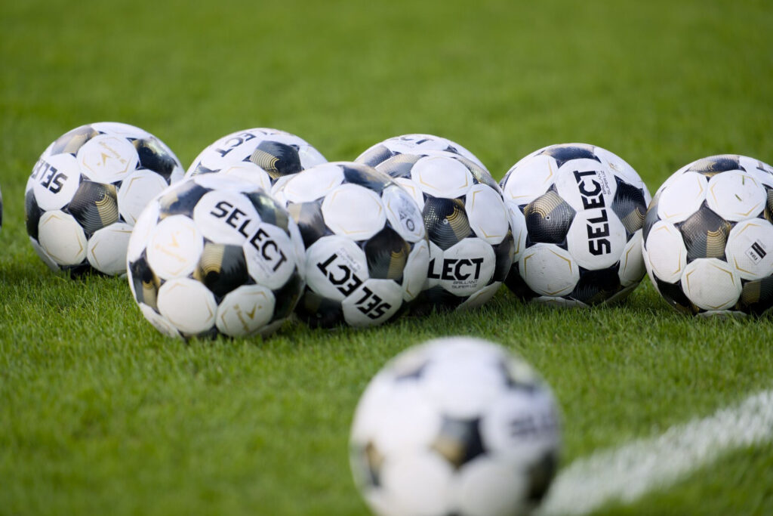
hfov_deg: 3.7
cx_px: 386
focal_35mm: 560
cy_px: 258
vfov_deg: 2.5
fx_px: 12025
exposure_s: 1/500
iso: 200
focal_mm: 560
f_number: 4
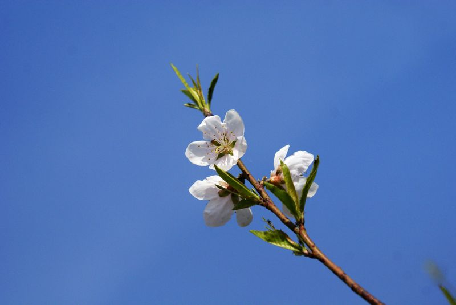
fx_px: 1331
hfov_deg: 19.4
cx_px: 228
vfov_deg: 13.1
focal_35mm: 105
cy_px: 152
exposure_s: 1/4000
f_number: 7.1
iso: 400
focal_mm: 70
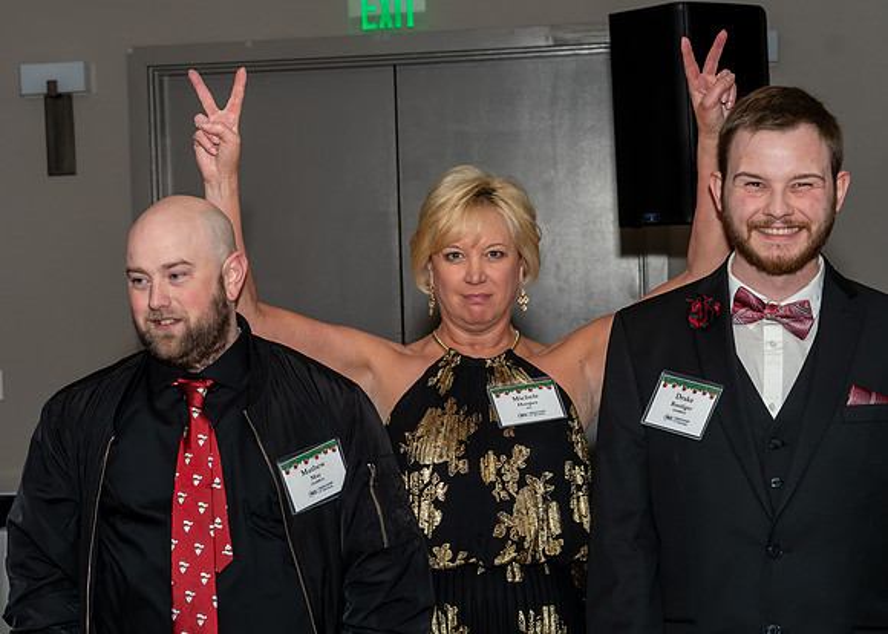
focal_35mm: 90
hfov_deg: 22.0
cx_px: 270
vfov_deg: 15.9
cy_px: 365
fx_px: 2267
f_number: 5.6
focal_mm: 44
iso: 400
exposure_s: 1/250
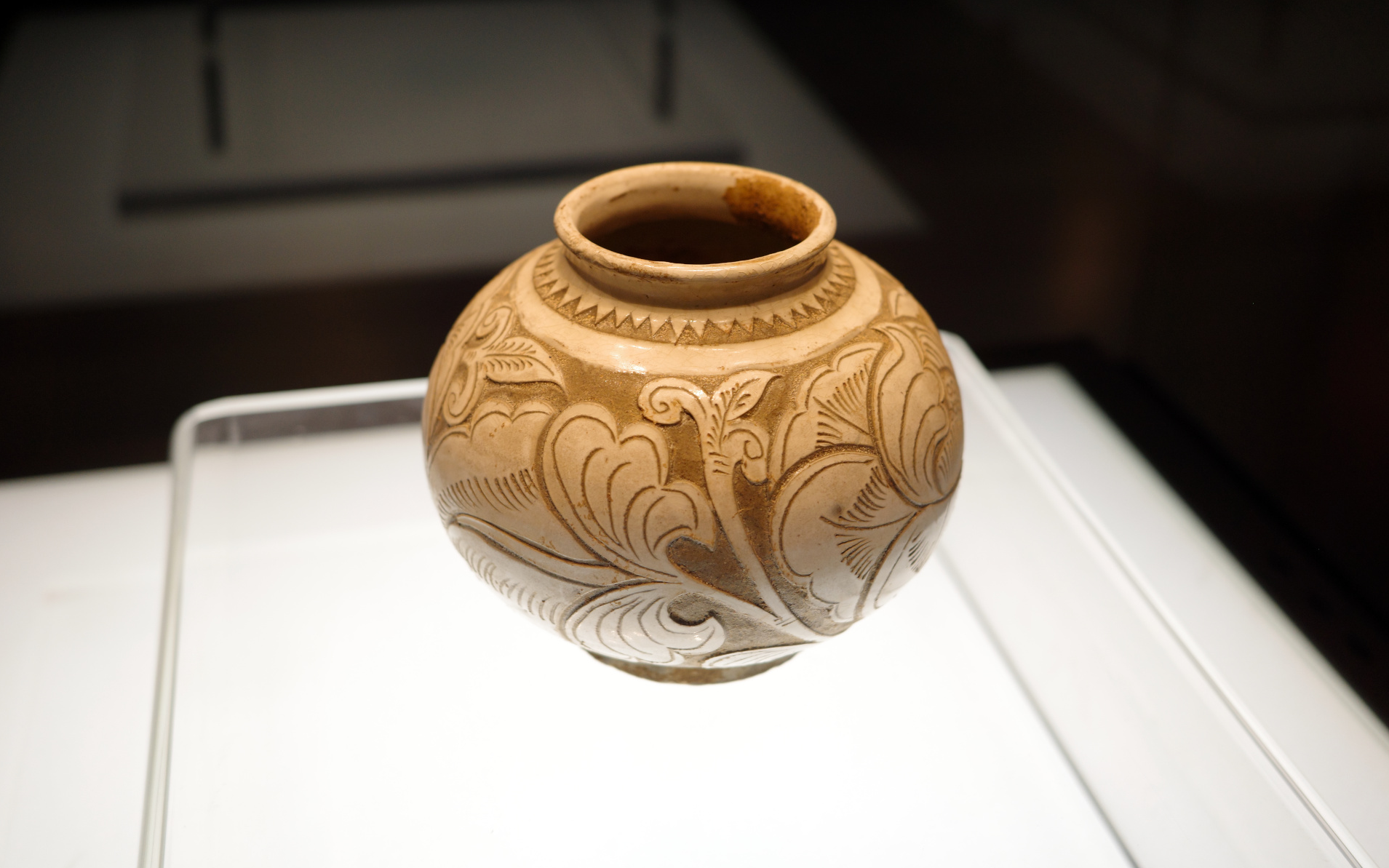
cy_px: 424
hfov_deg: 48.2
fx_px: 1552
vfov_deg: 31.2
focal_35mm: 41
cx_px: 692
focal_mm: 26
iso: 400
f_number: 2.8
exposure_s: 1/40
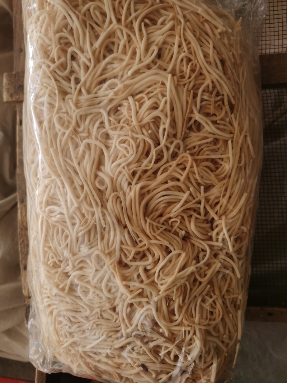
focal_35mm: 27
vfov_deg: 65.3
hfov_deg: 51.3
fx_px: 299
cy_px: 192
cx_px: 144
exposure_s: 1/139
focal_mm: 5.58
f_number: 1.8
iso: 50
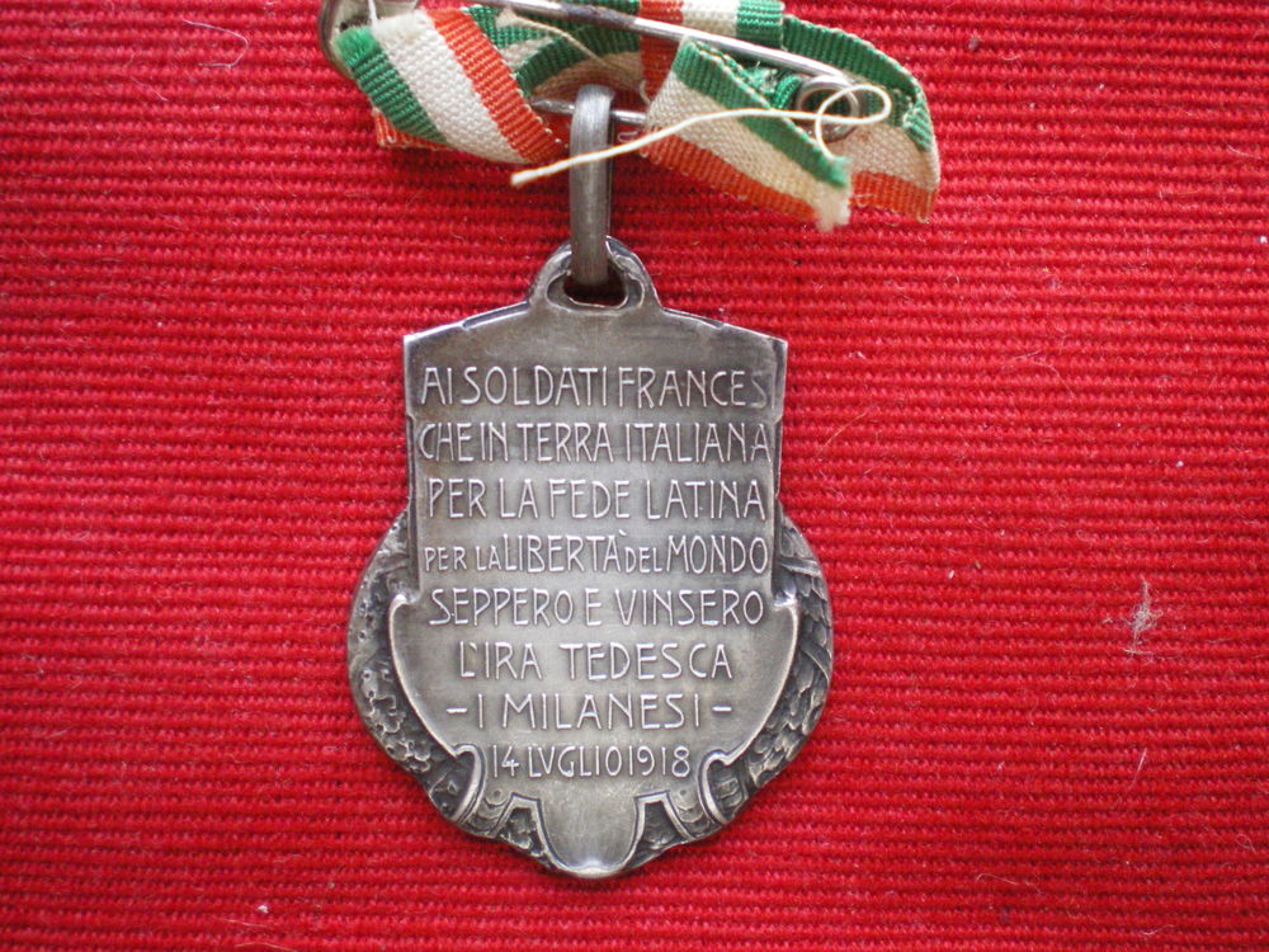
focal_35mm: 38
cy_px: 476
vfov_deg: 37.7
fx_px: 1393
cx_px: 634
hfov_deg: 49.0
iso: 400
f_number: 3.1
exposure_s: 1/40
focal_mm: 6.3
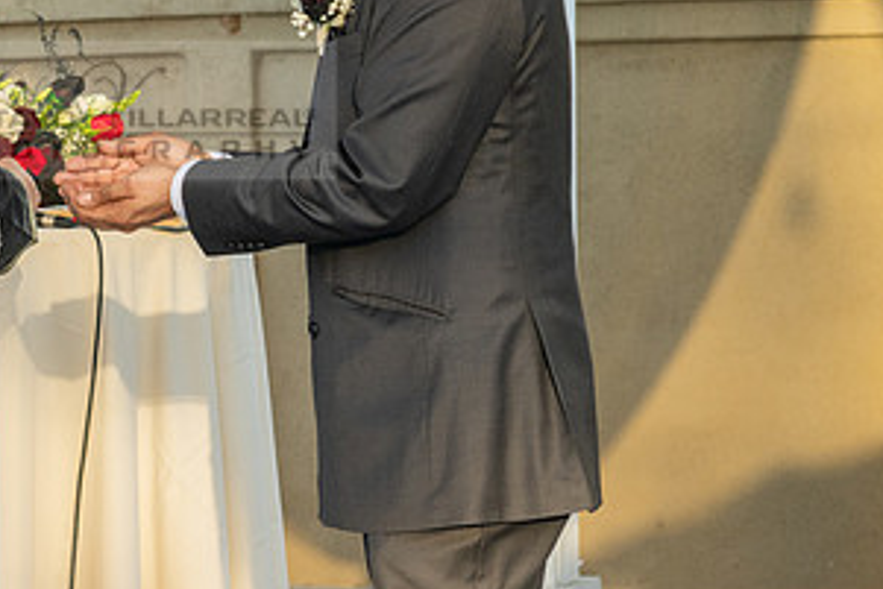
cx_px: -1
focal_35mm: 173
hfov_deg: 11.7
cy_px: 267
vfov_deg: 7.9
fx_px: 4245
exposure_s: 1/200
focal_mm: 70
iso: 500
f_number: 6.3
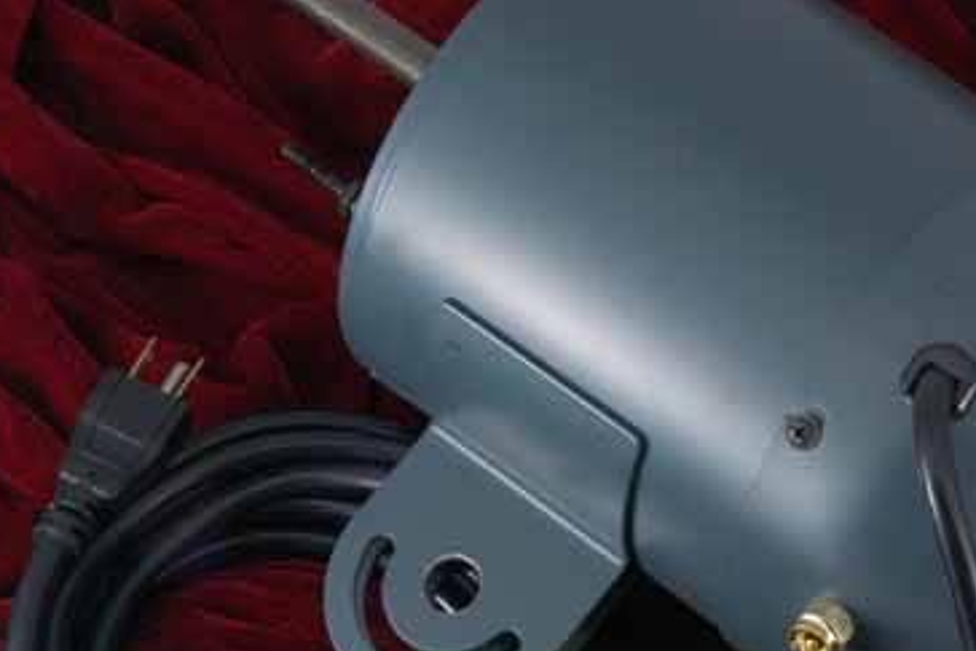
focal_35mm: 153
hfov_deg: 13.4
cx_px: 729
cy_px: 317
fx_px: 4149
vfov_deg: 9.0
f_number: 20
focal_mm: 62
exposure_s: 1/10
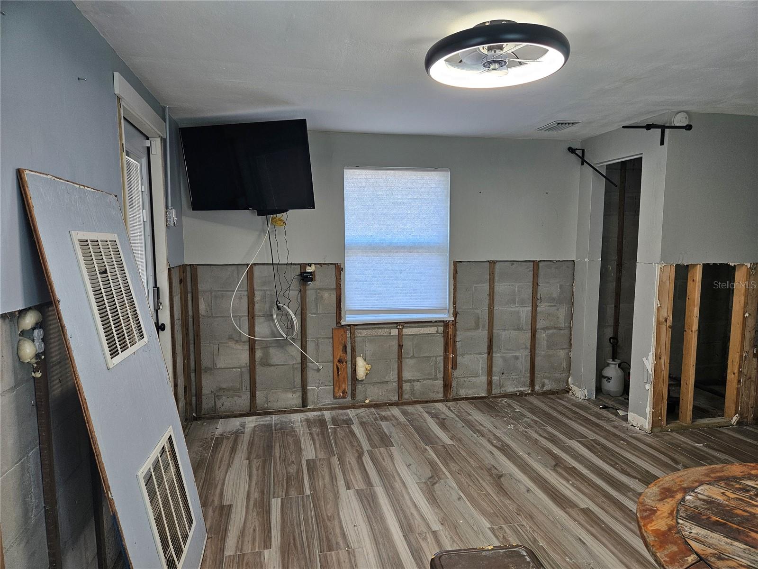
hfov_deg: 73.9
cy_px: 284
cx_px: 379
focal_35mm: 23
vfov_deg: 58.9
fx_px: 504
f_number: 1.8
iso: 80
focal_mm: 5.4
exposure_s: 1/60
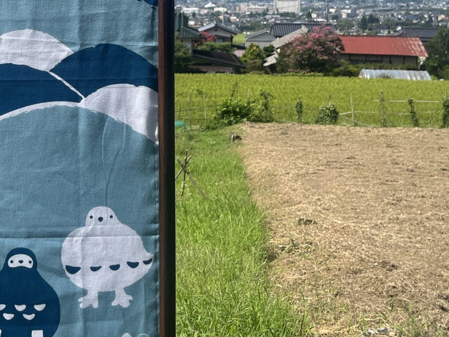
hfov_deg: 31.6
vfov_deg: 24.4
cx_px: 71
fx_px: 765
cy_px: 70
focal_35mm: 59
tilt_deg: -5.7
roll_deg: -0.6
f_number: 1.6
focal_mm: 5.1
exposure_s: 1/3413
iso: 50
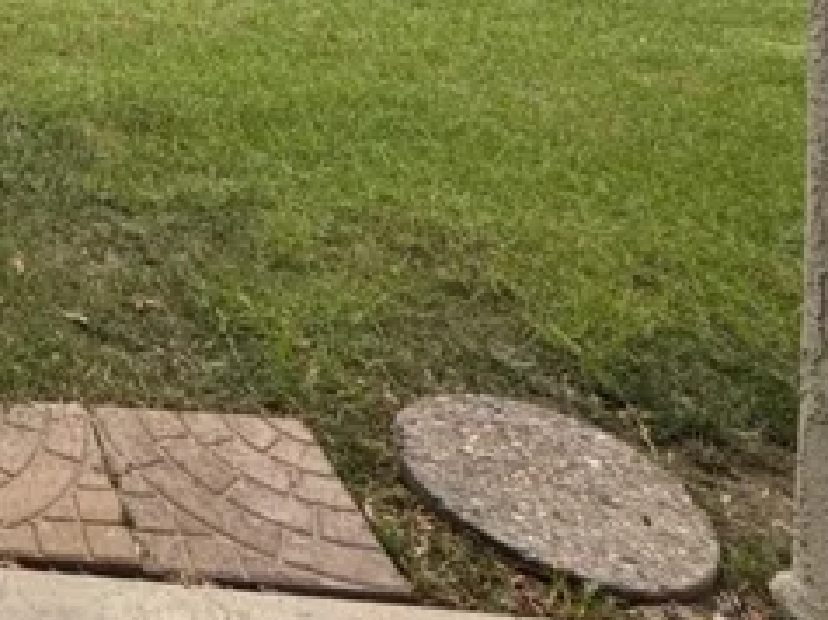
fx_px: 1051
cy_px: -254
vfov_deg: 26.1
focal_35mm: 44
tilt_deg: -0.4
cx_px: -259
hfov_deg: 32.1
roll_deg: +0.2
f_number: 2.2
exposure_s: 1/502
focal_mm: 2.22
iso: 64
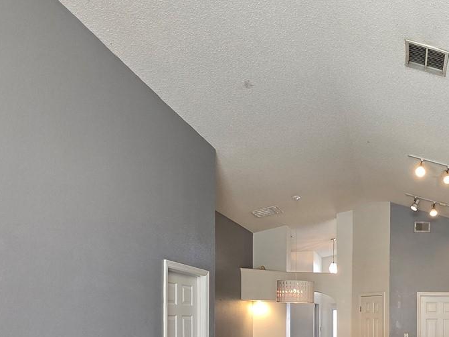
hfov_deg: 50.0
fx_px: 402
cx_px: 425
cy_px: 324
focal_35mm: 31
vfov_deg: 40.7
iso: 100
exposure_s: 1/60
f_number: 2.2
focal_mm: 2.2
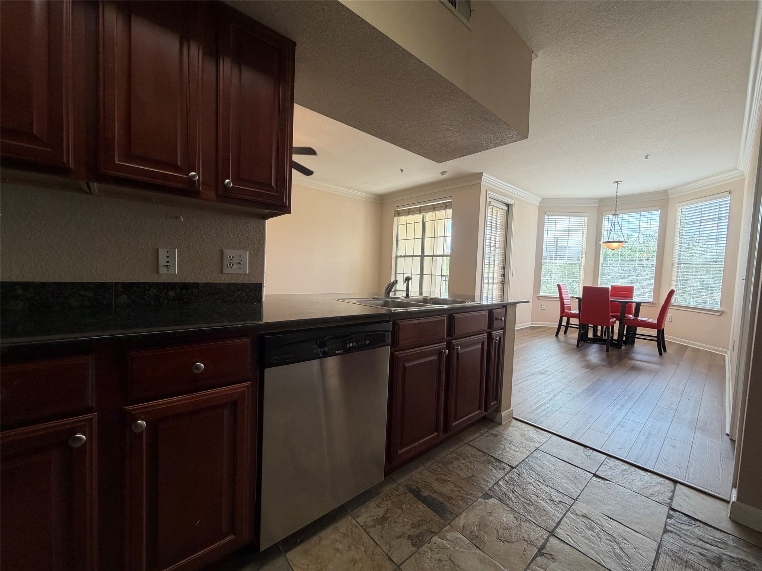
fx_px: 308
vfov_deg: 85.7
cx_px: 381
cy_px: 286
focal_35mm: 14
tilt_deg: -2.9
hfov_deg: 102.1
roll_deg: -1.7
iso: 125
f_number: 2.2
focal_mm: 2.22
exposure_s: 1/121
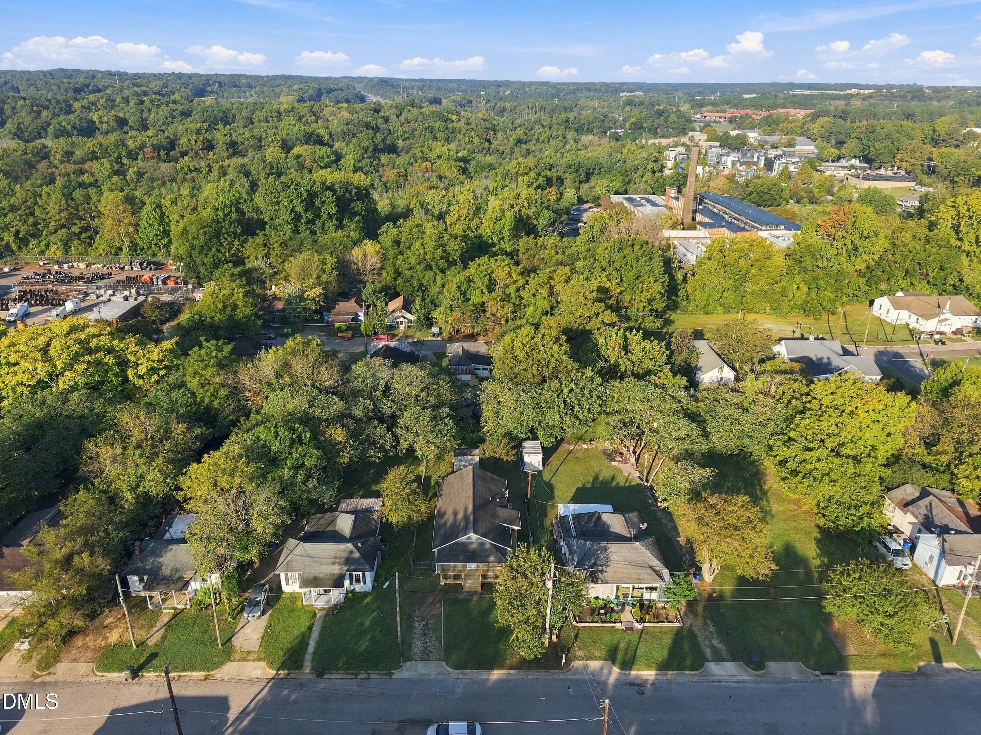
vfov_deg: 56.8
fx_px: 680
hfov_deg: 71.6
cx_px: 490
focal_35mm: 24
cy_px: 368
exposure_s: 1/2500
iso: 200
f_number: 1.8
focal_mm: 8.7
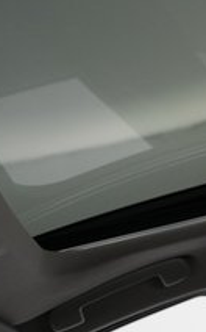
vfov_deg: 26.8
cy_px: 168
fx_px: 694
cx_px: 403
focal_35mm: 77
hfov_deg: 14.3
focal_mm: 25
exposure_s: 1/160
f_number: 2.8
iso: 2500
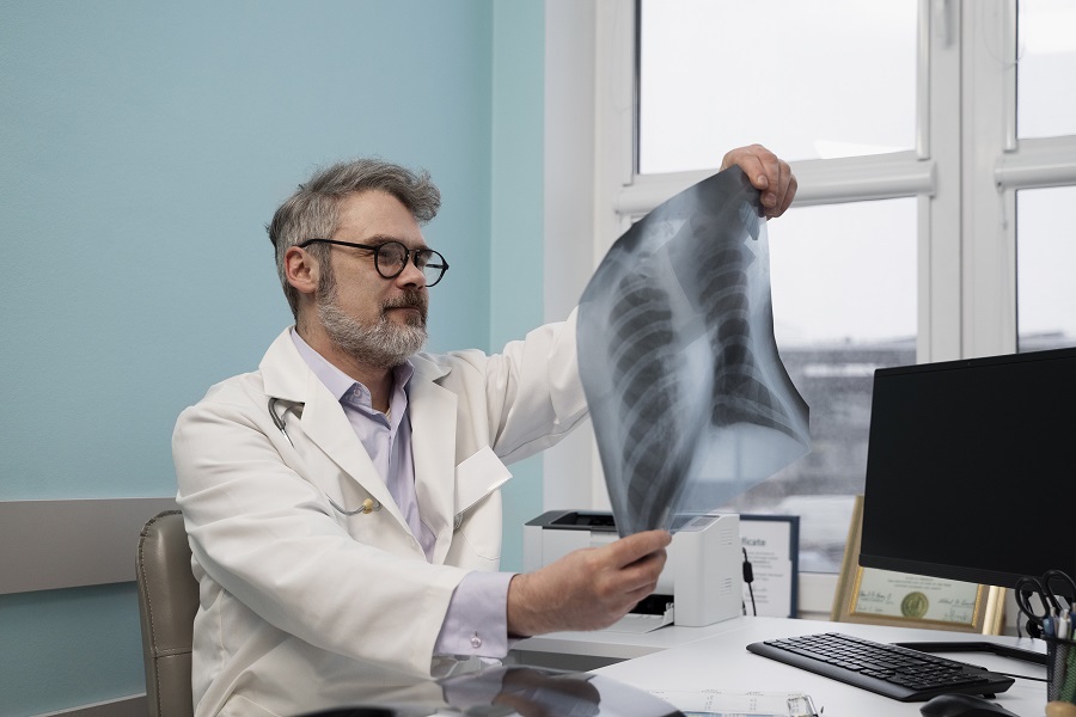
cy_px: 358
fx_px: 1405
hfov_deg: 41.9
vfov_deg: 28.6
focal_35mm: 47
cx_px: 538
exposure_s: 1/250
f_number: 4
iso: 1250
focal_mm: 47
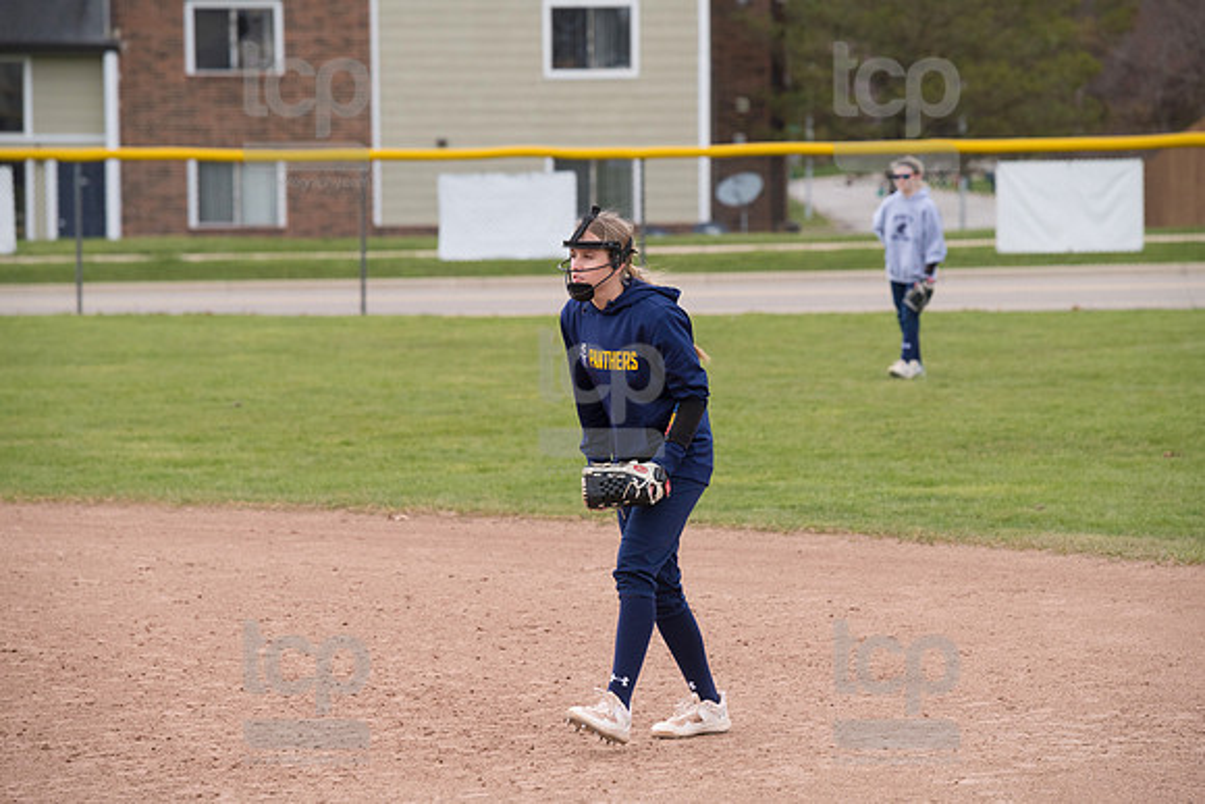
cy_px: 402
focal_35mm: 185
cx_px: 602
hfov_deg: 11.1
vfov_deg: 7.4
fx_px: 6194
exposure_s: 1/1600
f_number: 5.6
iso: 640
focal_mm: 185
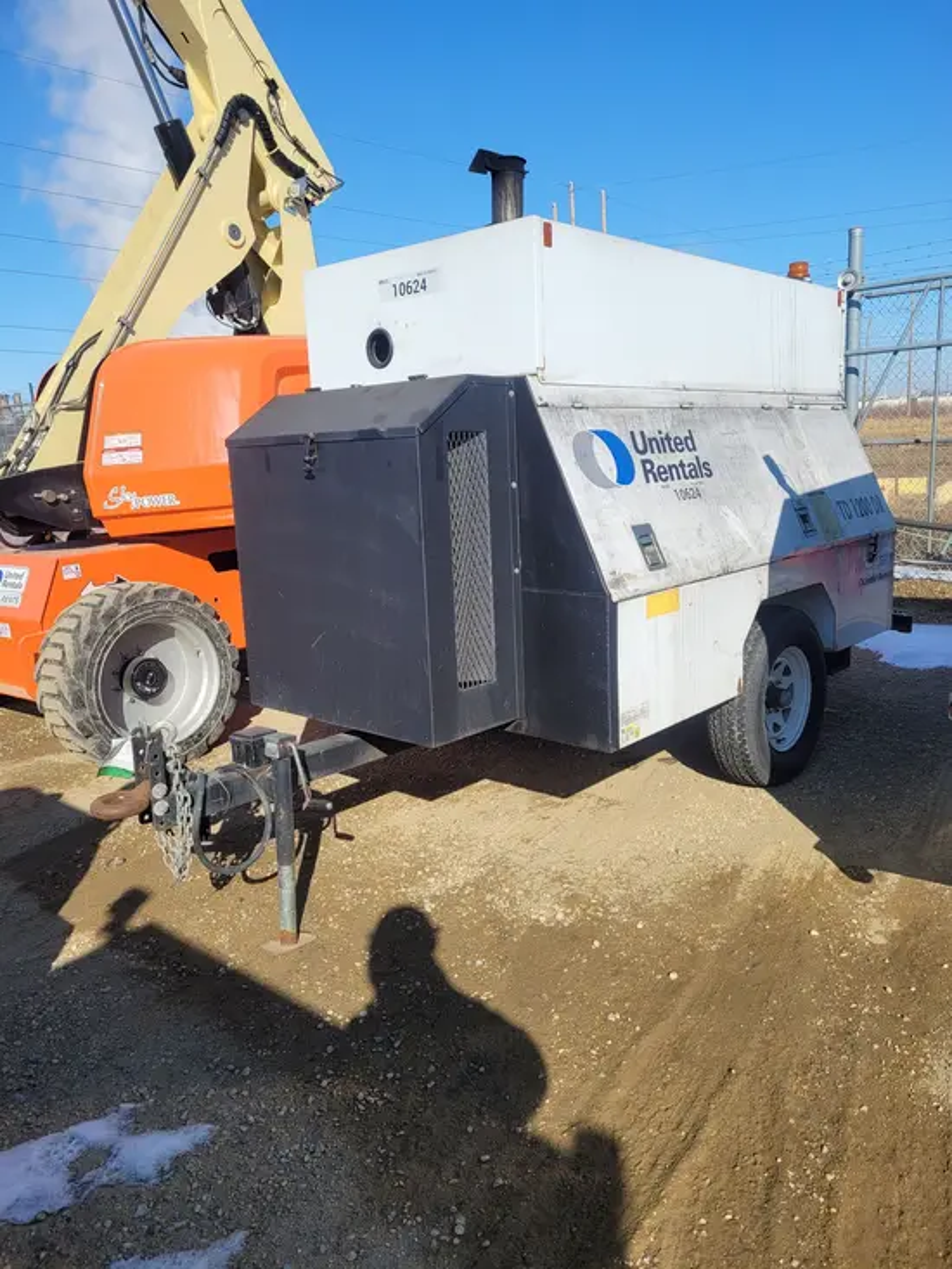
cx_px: 476
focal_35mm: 26
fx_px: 953
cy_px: 634
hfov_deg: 53.1
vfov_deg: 67.3
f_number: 1.8
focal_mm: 5.4
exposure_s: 1/2820
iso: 40
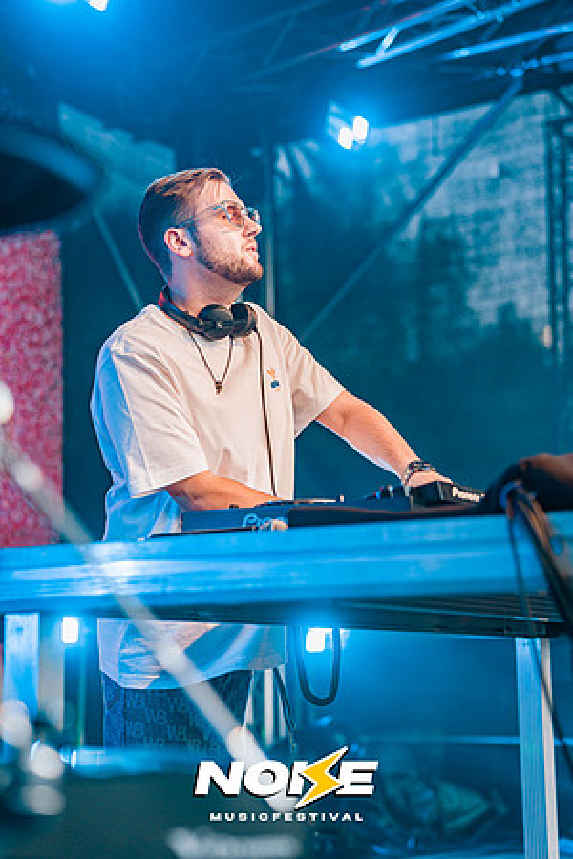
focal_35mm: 68
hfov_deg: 20.0
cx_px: 286
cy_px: 430
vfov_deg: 29.7
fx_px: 1623
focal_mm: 68
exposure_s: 1/160
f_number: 2.5
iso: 250
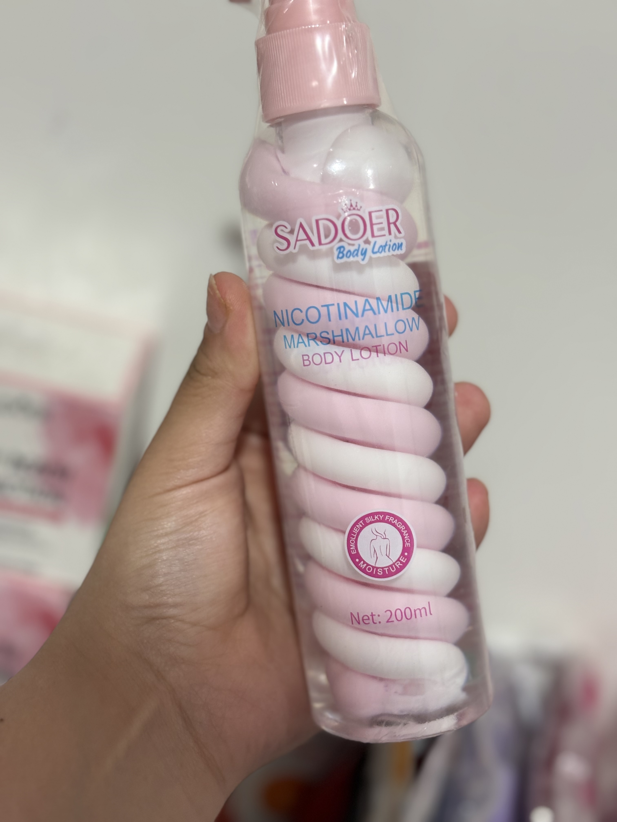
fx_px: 1236
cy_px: 411
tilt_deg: -24.1
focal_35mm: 52
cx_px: 308
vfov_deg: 36.8
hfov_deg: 28.0
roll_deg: -14.5
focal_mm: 5.96
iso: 100
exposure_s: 1/50
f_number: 1.6
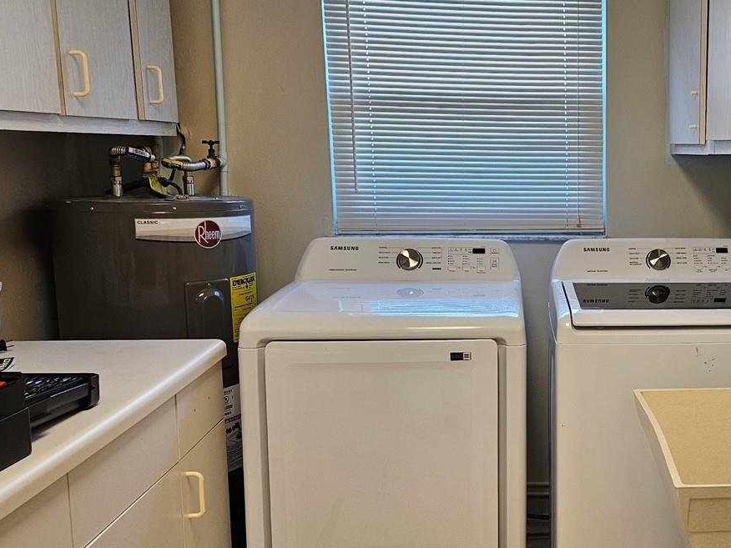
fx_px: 887
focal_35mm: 42
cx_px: 631
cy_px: 288
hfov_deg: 41.9
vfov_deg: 34.3
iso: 125
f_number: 1.8
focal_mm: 5.4
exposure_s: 1/120
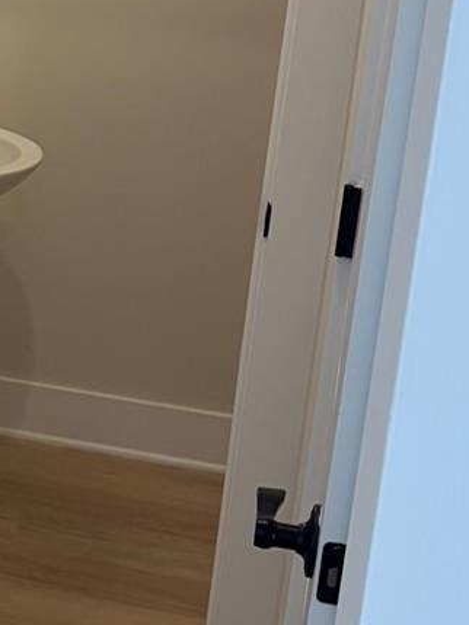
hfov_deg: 14.8
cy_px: 147
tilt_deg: -11.5
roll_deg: -4.3
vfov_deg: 20.9
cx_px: -223
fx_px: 1679
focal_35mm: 93
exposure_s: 1/186
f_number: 1.6
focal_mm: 5.96
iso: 125
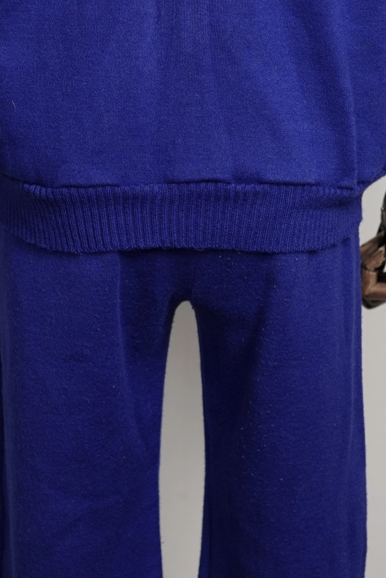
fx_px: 2202
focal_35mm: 137
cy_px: 178
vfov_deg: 14.9
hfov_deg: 10.0
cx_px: 150
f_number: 1.8
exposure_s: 1/160
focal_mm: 32
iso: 250
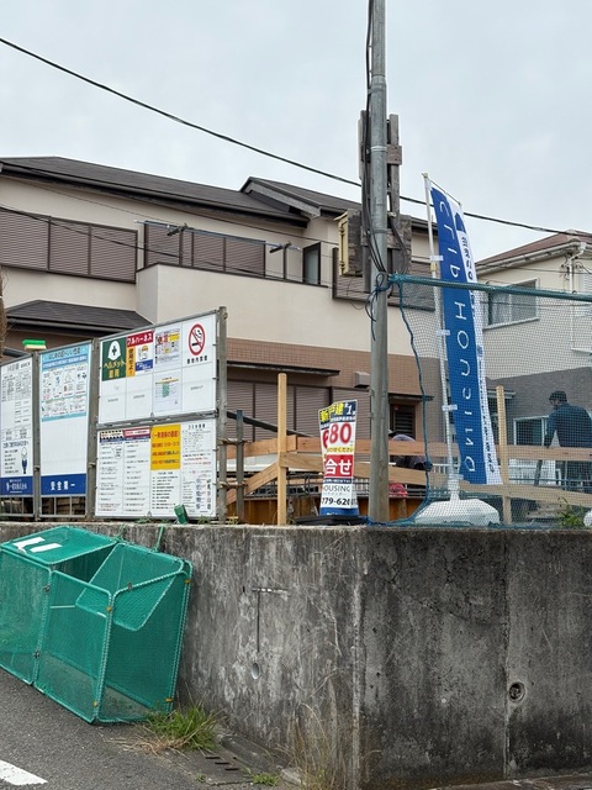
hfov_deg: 28.0
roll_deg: +0.3
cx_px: 296
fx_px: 1186
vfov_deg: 36.8
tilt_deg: +8.2
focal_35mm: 52
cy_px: 395
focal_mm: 5.96
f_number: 1.6
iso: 32
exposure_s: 1/791
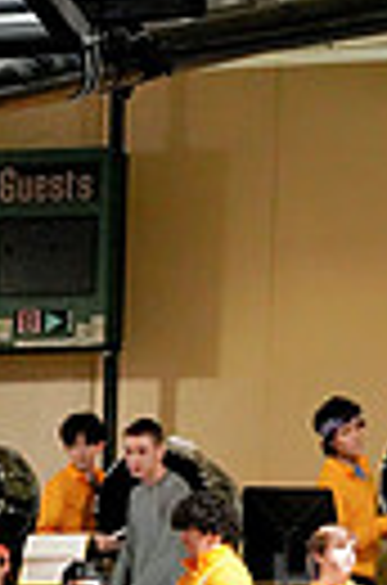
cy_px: 958
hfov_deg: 3.6
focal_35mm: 376
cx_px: 198
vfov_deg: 5.4
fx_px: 6096
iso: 10000
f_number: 2.8
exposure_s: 1/800
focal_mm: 108.3
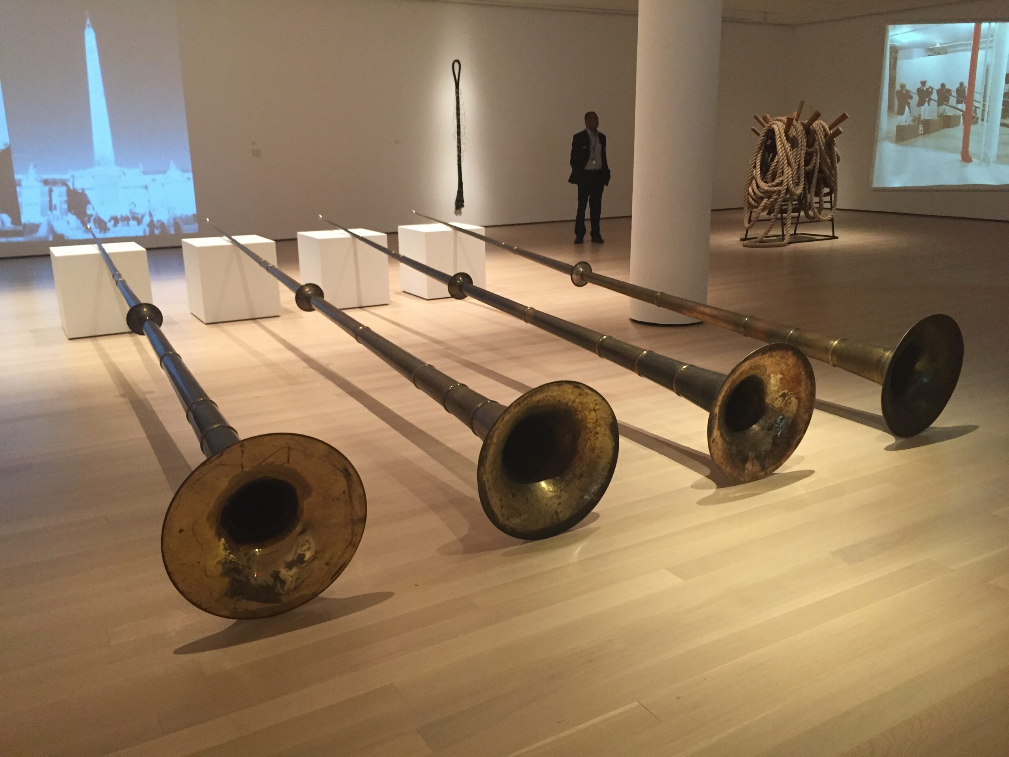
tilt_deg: -14.3
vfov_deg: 48.2
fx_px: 845
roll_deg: +0.7
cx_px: 504
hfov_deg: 61.7
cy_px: 378
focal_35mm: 29
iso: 200
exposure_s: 1/30
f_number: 2.2
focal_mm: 4.15
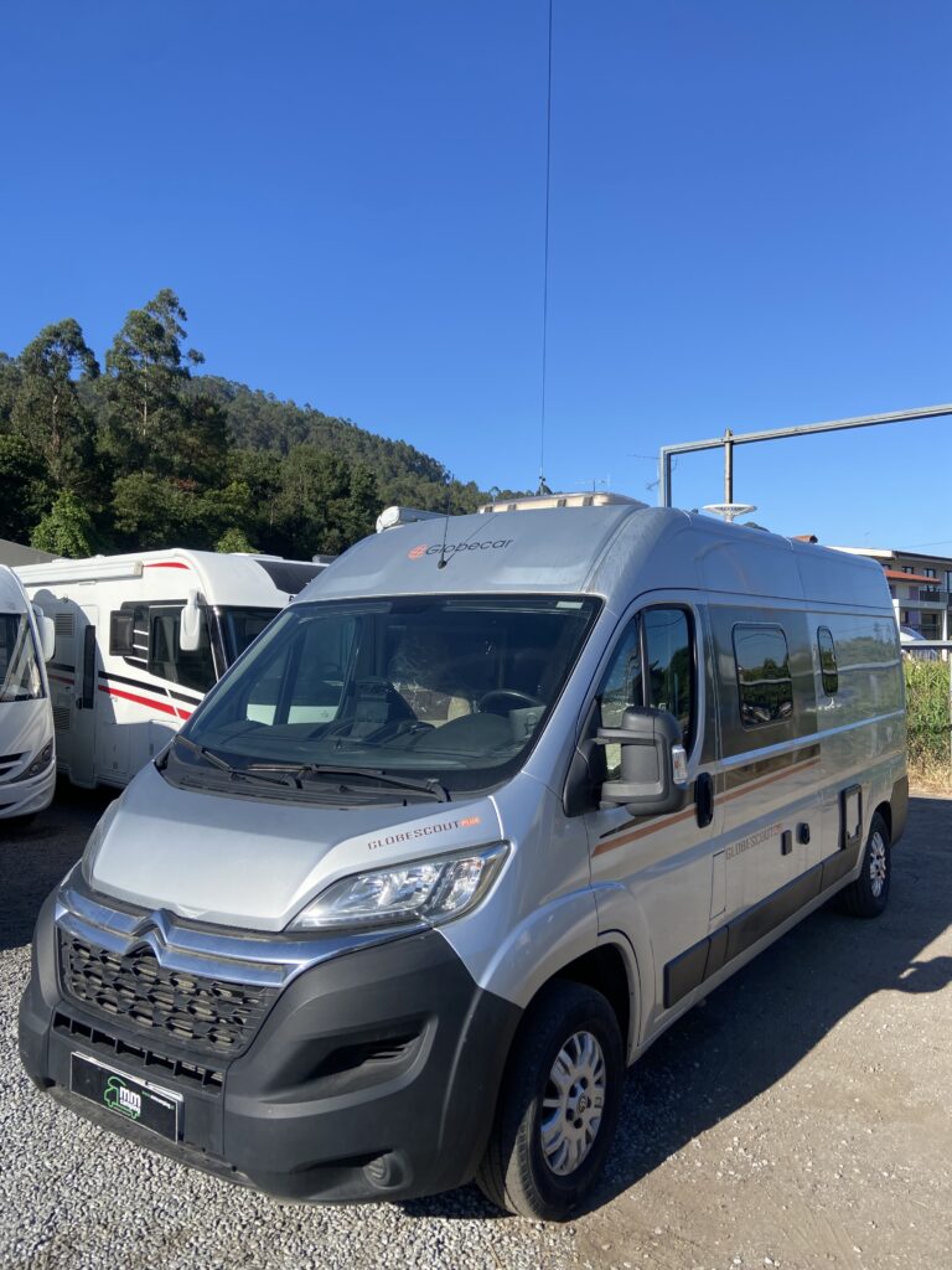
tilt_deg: +2.2
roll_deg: +0.8
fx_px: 953
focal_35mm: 26
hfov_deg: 53.1
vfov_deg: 67.3
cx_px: 476
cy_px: 635
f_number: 1.8
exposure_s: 1/2410
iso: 32
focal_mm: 4.25
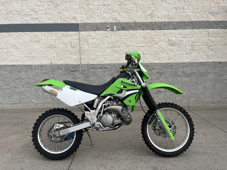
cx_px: 114
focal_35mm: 26
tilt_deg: -7.3
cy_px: 85
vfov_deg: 53.1
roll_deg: +1.5
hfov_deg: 67.3
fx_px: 170
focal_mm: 5.1
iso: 50
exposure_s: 1/777
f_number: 1.6
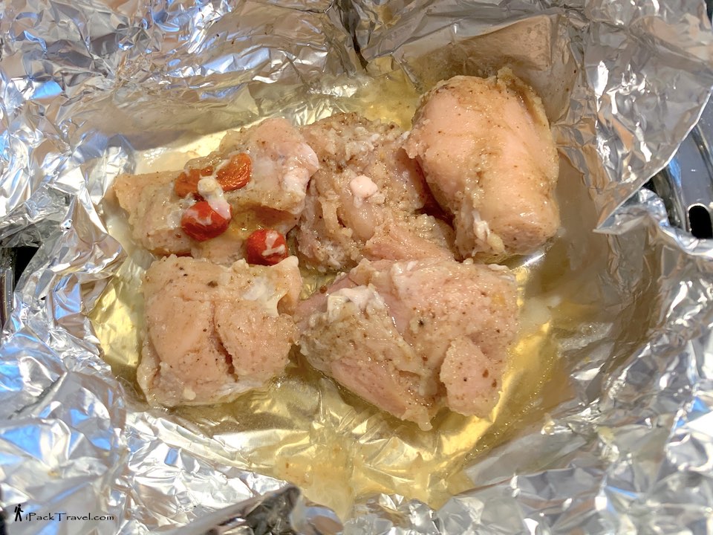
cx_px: 356
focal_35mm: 26
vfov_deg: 53.1
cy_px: 268
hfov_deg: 67.3
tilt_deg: -63.5
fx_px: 536
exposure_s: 1/50
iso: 64
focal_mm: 4.25
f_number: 1.8
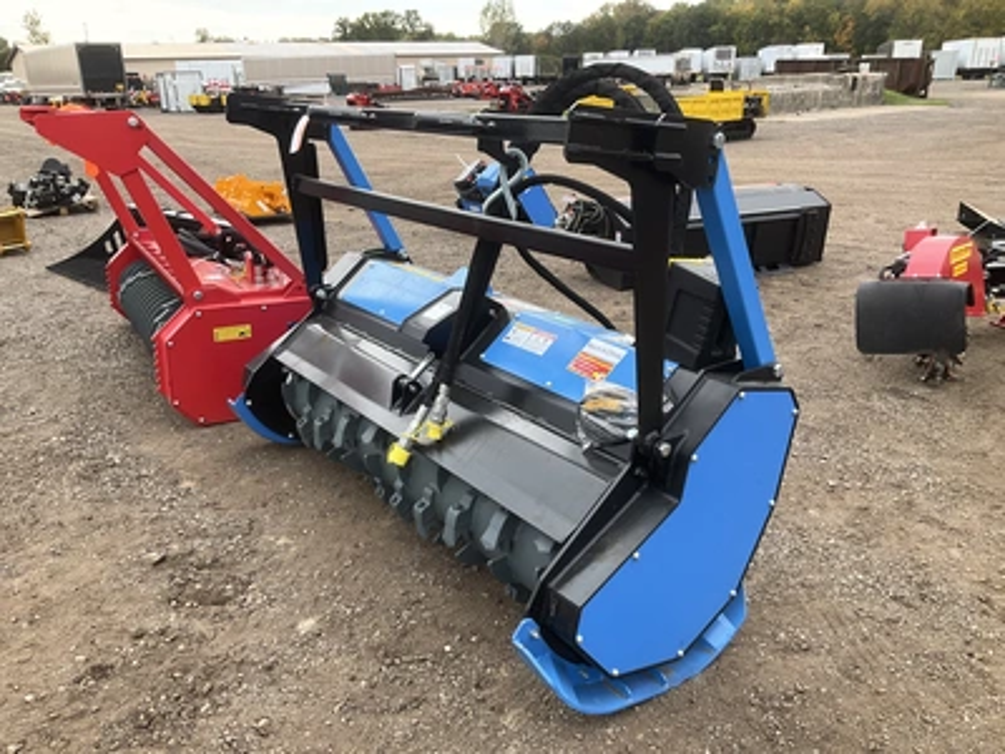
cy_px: 377
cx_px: 502
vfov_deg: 48.2
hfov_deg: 61.7
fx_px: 842
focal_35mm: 29
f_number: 1.8
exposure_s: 1/568
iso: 25
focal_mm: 3
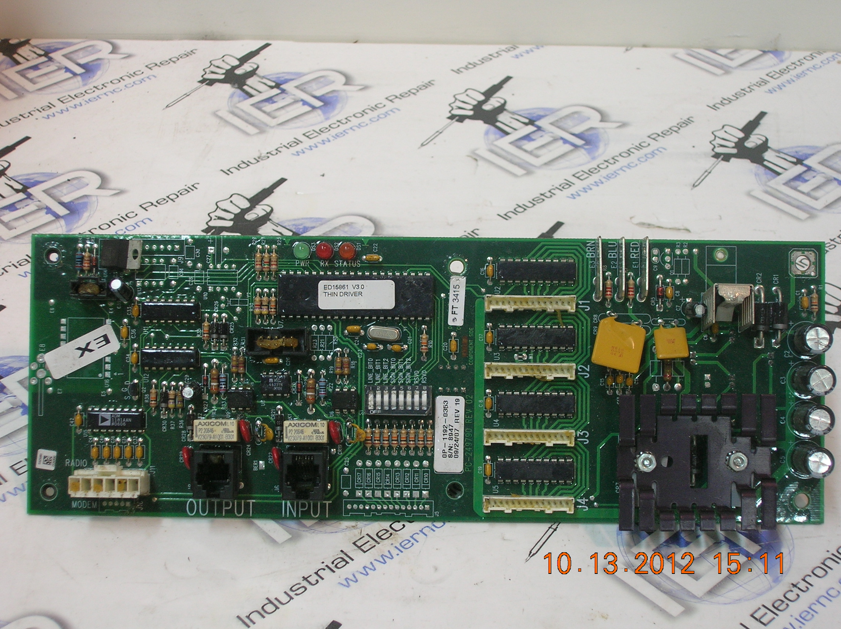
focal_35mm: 63
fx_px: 1529
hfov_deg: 30.7
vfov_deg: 23.3
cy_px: 314
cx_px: 420
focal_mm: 10.4
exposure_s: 1/4.3
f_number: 3.6
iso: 72
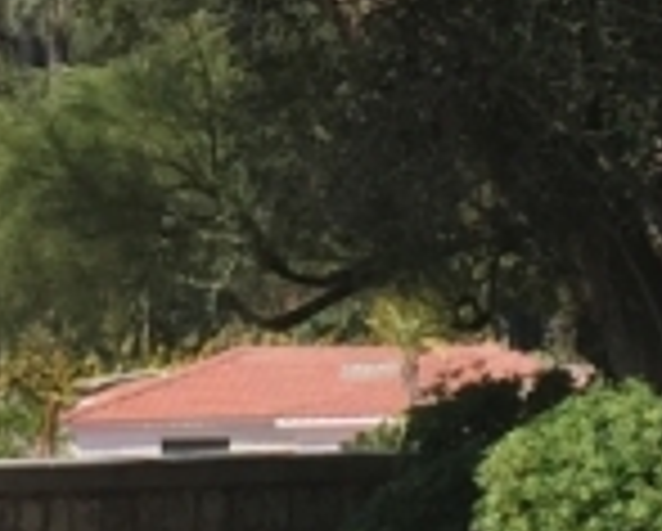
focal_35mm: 231
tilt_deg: +2.2
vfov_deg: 6.7
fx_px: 4532
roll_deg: -0.8
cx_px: 243
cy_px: 162
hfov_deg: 8.4
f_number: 2.2
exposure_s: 1/2198
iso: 32
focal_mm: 4.15
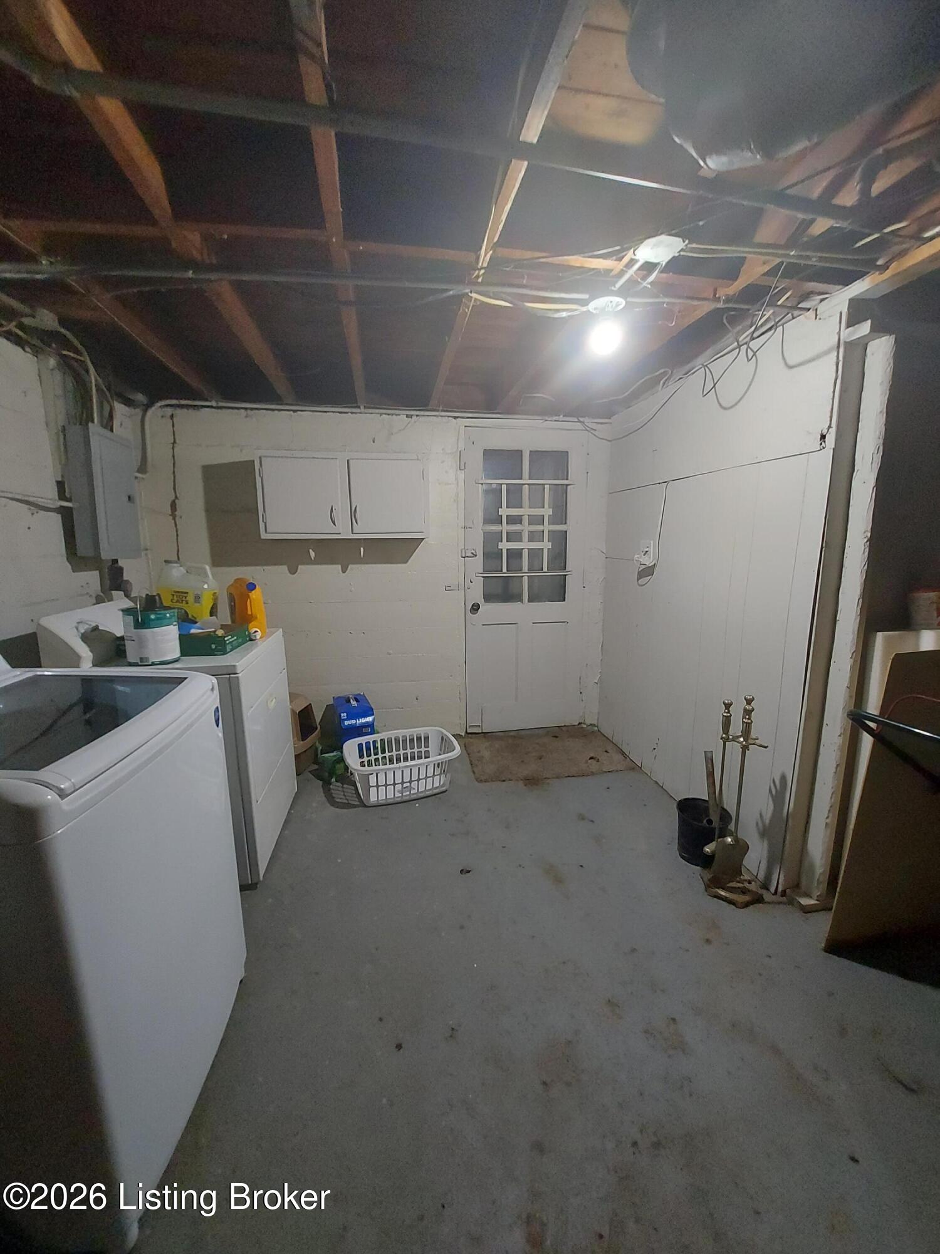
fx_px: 471
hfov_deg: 89.9
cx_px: 470
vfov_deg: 106.2
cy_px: 627
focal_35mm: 13
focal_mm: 1.74
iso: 320
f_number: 2.2
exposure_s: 1/30
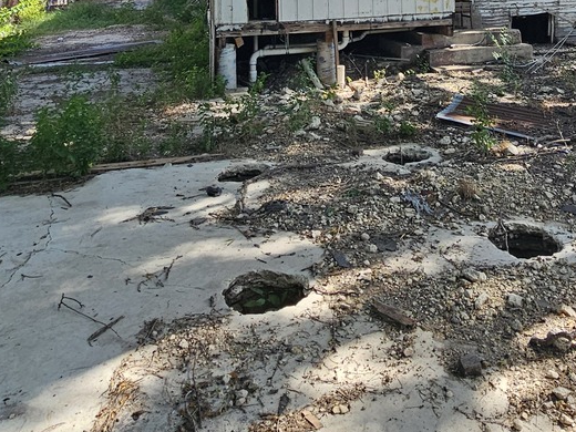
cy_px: -44
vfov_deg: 34.3
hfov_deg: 48.9
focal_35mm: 36
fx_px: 599
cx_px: 448
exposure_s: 1/521
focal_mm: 2.2
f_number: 2.2
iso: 50
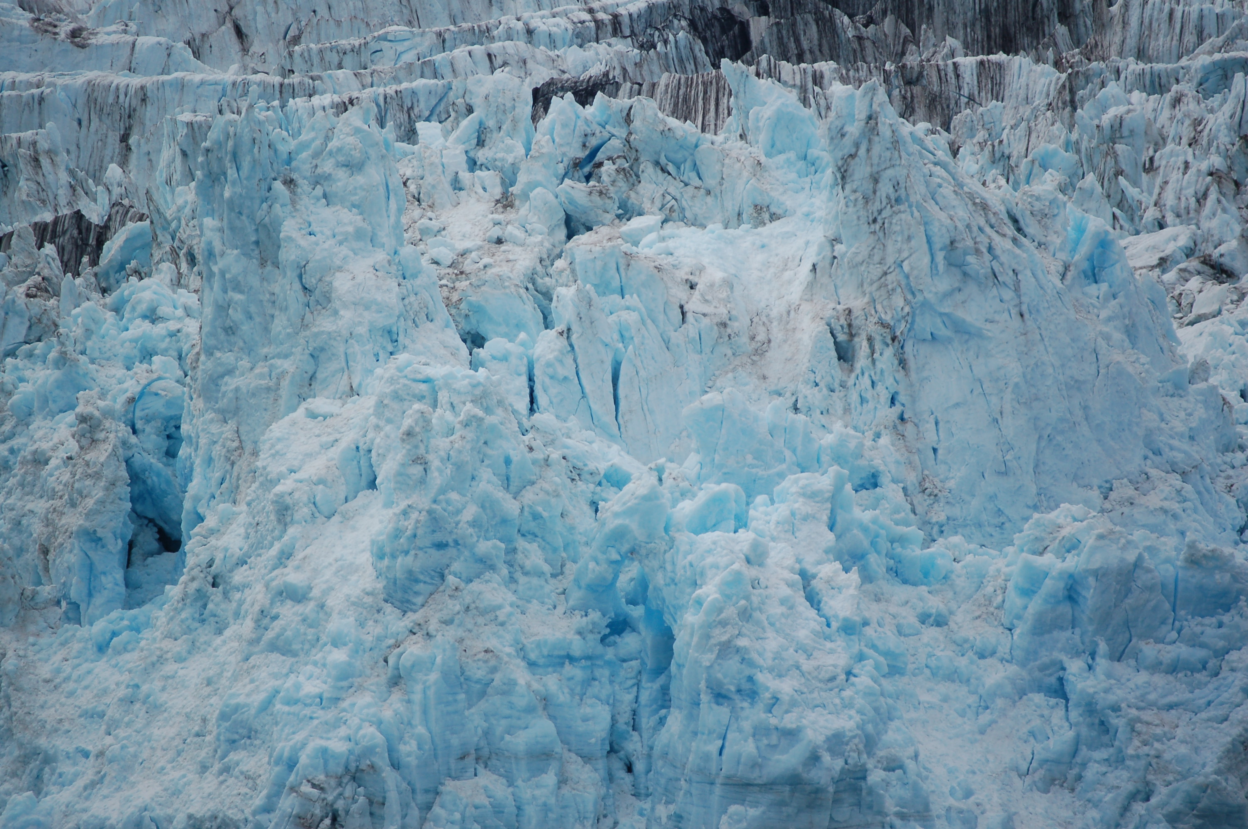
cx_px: 624
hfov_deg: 6.9
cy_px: 414
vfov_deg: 4.6
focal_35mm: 300
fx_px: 10391
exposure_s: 1/2000
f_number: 5.6
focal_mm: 200
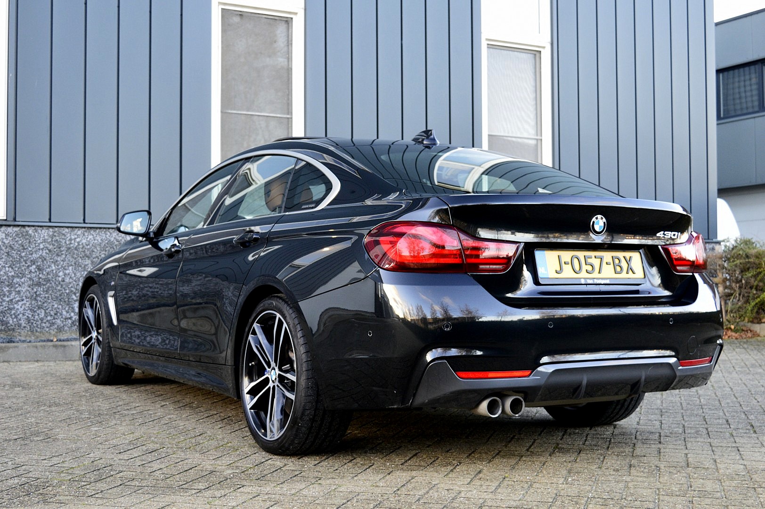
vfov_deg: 28.0
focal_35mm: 48
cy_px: 254
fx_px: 1019
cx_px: 382
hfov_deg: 41.1
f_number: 6.3
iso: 800
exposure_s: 1/60
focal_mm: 32
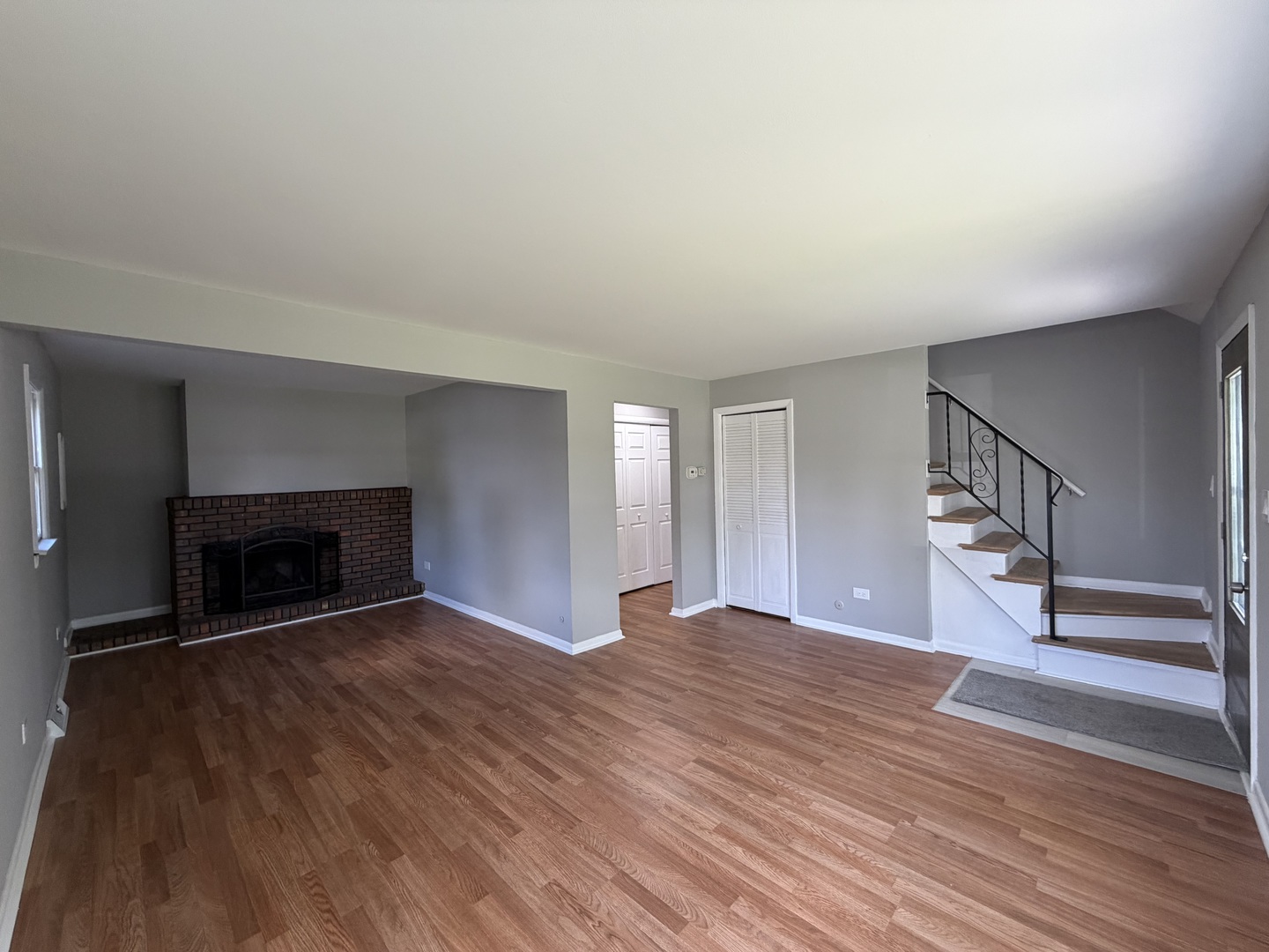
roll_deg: +1.5
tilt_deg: +0.3
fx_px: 513
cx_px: 634
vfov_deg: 85.7
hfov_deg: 102.1
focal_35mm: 14
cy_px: 476
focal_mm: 2.22
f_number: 2.2
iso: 200
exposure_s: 1/121
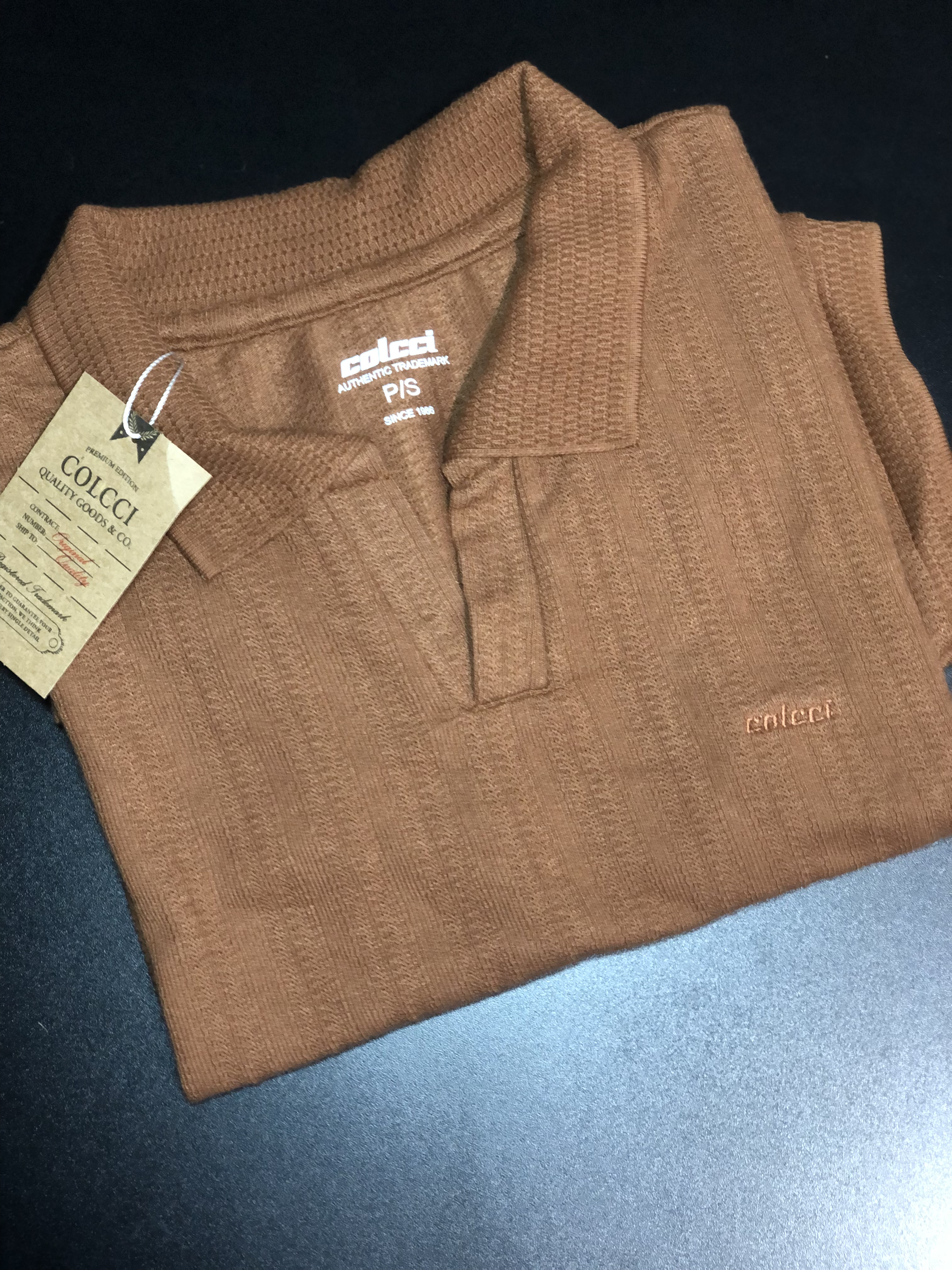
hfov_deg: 28.0
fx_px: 1907
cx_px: 476
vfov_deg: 36.8
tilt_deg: -80.2
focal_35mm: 52
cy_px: 635
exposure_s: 1/30
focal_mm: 6
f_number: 2.4
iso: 100
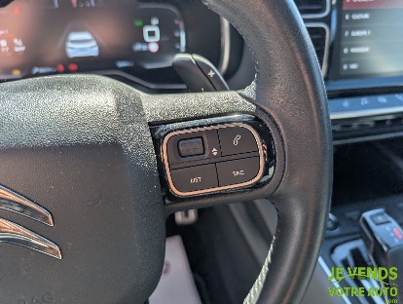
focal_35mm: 24
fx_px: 280
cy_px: 152
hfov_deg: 71.5
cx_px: 202
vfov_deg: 57.0
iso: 22
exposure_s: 1/2336
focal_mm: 6.9
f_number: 1.68
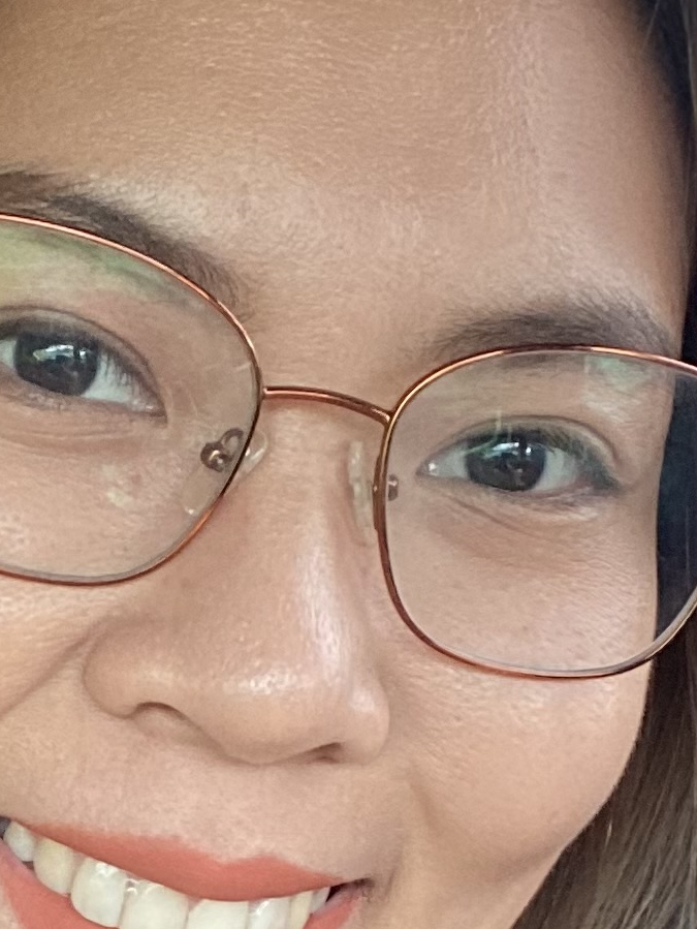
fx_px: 2763
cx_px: 63
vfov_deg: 18.7
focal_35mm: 103
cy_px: 861
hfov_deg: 14.2
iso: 125
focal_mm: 2.71
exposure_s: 1/60
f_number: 2.2
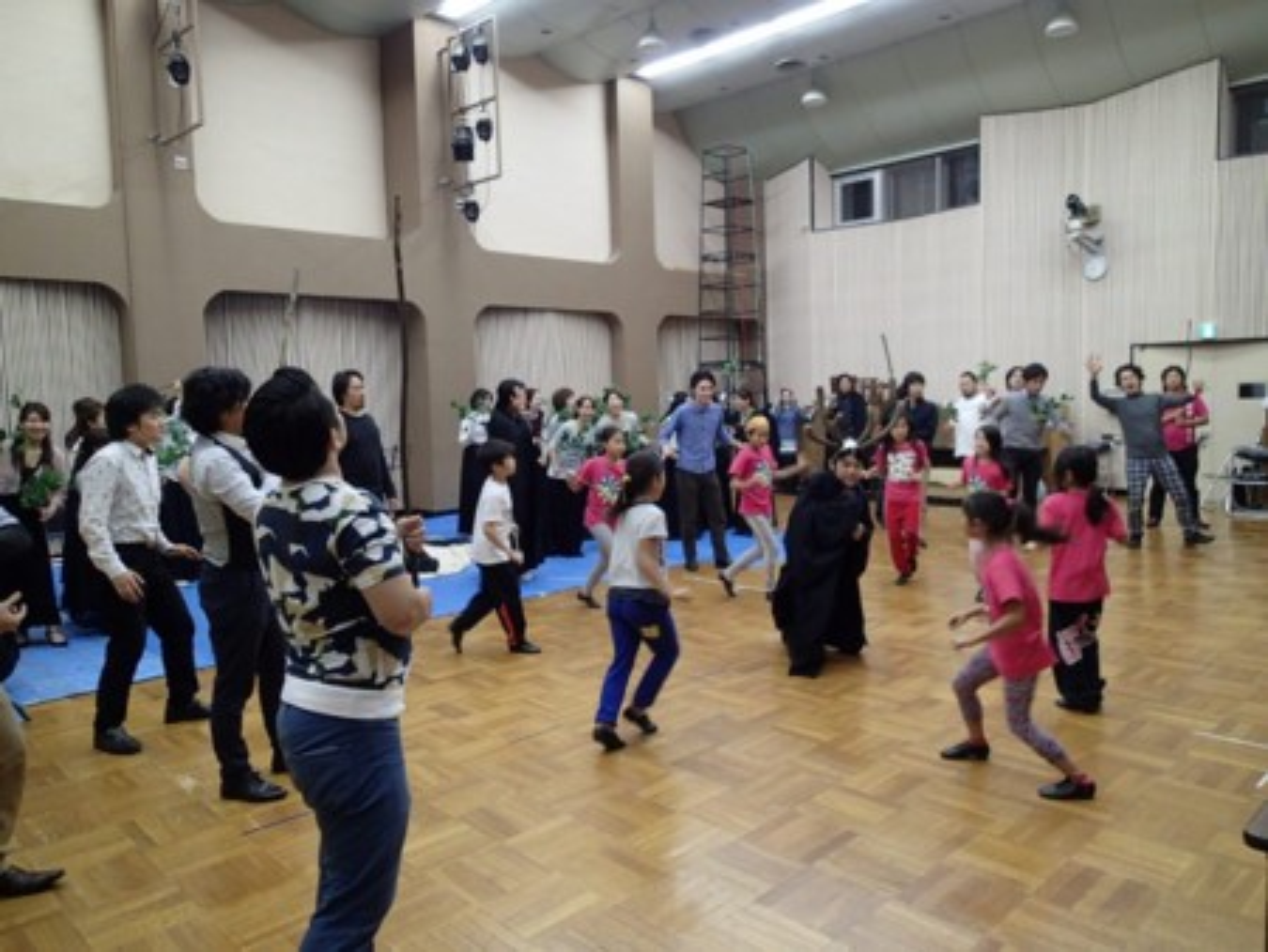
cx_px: 634
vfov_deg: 54.9
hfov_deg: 69.4
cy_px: 476
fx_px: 916
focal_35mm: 25
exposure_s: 1/50
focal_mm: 4.5
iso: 200
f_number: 2
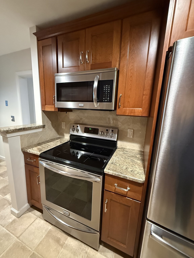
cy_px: 129
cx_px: 97
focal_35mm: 14
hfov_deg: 85.7
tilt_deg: -10.6
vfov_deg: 102.1
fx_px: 105
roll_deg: -2.9
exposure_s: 1/40
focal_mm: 2.22
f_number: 2.2
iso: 1250
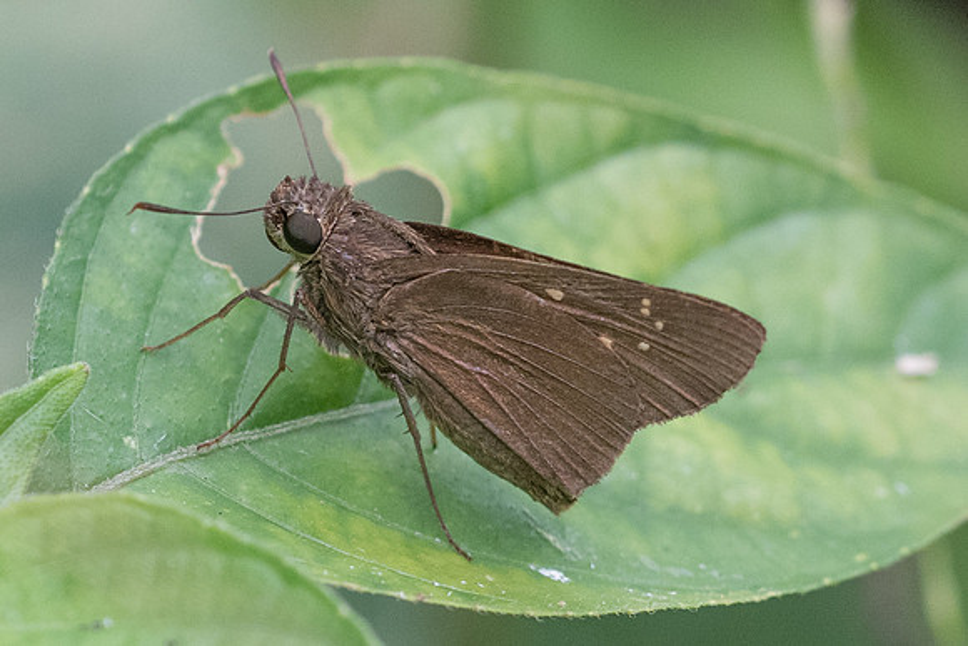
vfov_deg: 1.8
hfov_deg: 2.8
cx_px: 558
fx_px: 20005
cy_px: 303
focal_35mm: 744
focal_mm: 150
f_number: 5
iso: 800
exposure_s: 1/640
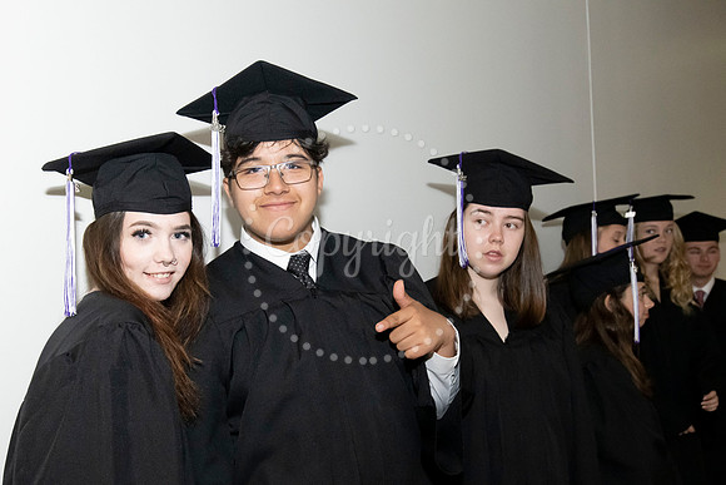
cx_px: 279
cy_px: 298
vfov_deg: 35.9
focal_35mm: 37
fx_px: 745
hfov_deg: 51.5
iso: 6400
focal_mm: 30
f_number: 7.1
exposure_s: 1/200
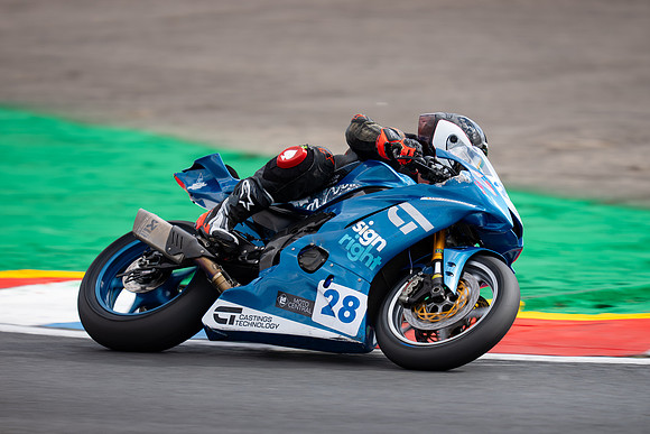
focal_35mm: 423
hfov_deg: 4.9
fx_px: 7647
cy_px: 228
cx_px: 344
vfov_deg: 3.2
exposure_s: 1/400
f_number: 3.2
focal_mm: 400
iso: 64
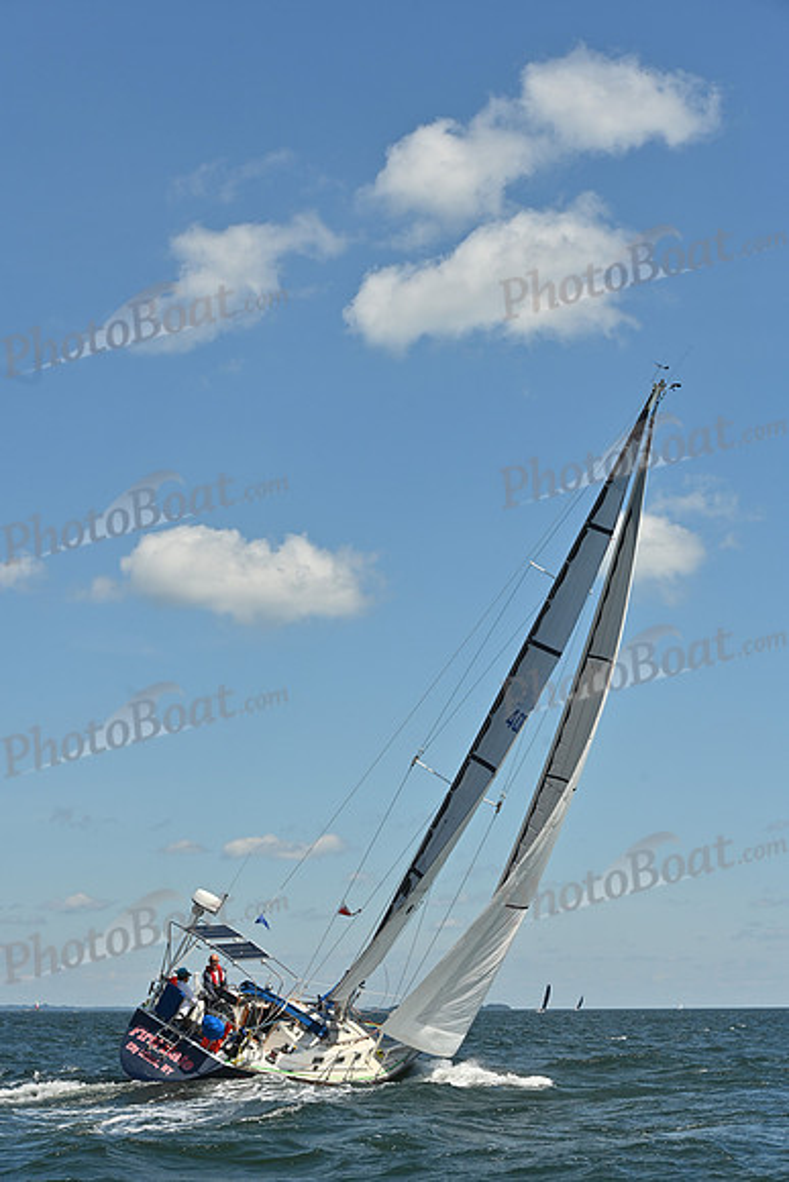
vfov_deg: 26.0
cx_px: 394
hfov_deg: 17.5
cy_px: 591
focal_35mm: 78
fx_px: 2563
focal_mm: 78
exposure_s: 1/1250
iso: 250
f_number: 9
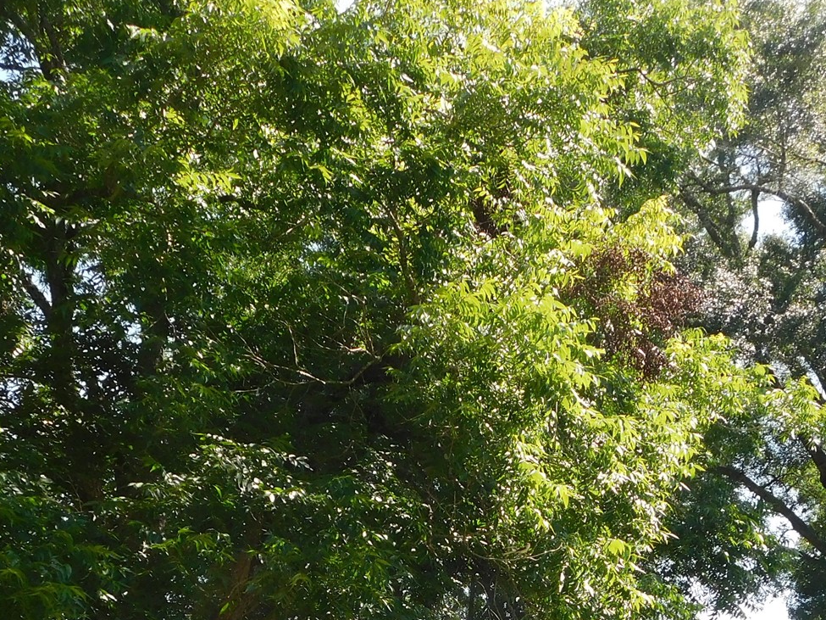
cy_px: 649
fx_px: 1503
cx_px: 427
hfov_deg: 30.7
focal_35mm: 63
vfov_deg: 22.2
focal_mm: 5.3
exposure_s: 1/400
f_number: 3.2
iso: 125
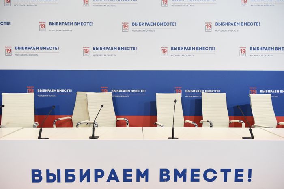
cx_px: 142
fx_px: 252
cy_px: 94
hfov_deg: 58.7
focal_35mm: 32
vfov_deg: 41.1
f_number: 4
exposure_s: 1/400
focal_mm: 32
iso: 7200
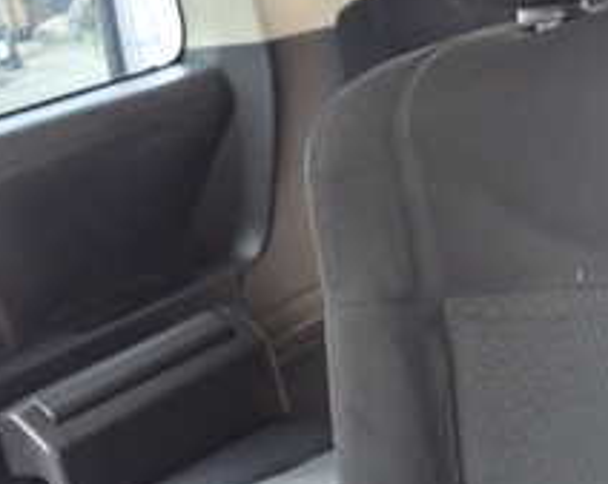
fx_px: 1491
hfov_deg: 20.9
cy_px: 255
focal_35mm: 83
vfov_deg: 18.5
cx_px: 792
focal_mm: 5.4
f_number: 2.3
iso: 500
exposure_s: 1/30
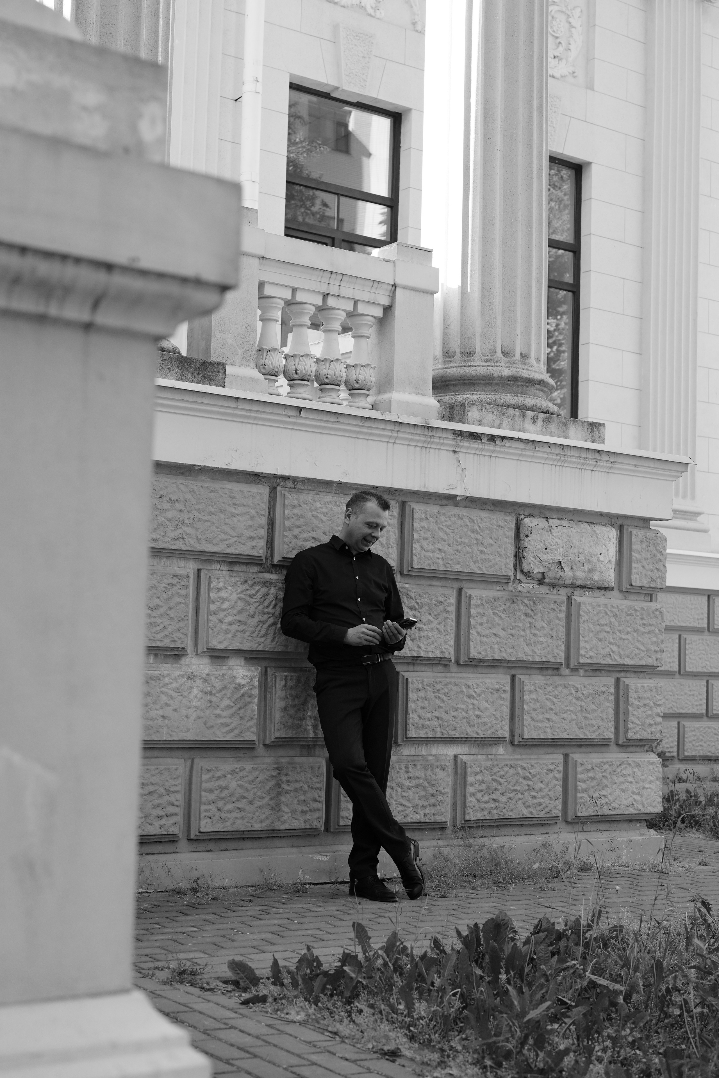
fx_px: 1498
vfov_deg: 39.6
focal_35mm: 50
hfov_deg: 27.0
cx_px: 360
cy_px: 539
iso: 1000
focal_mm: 50
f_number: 4.5
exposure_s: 1/800
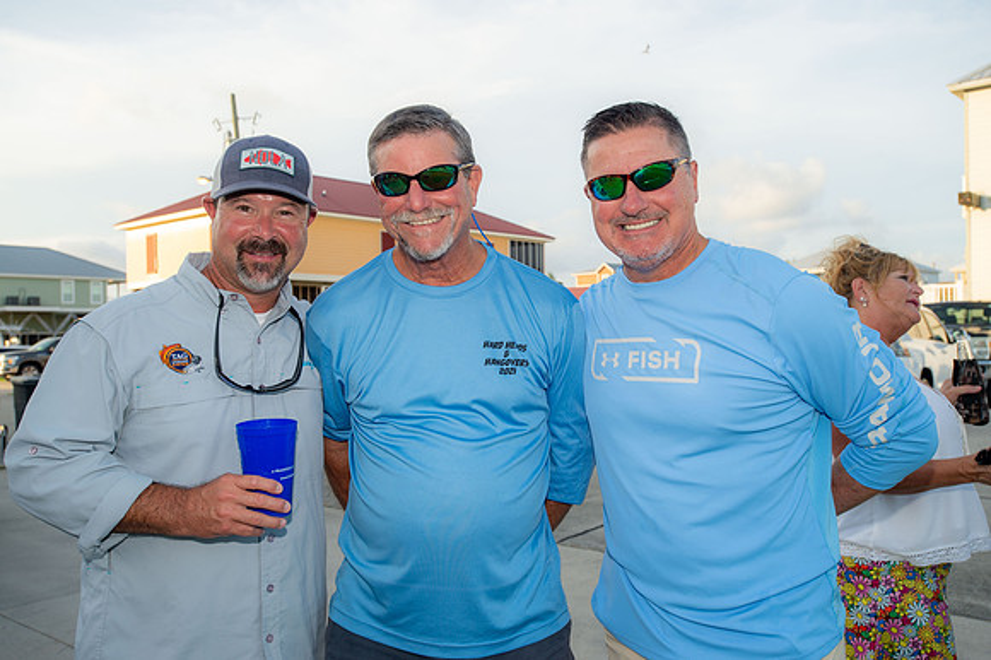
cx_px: 496
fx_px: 880
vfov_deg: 41.1
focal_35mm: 32
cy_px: 330
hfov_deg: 58.7
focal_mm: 32
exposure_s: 1/200
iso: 200
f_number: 7.1
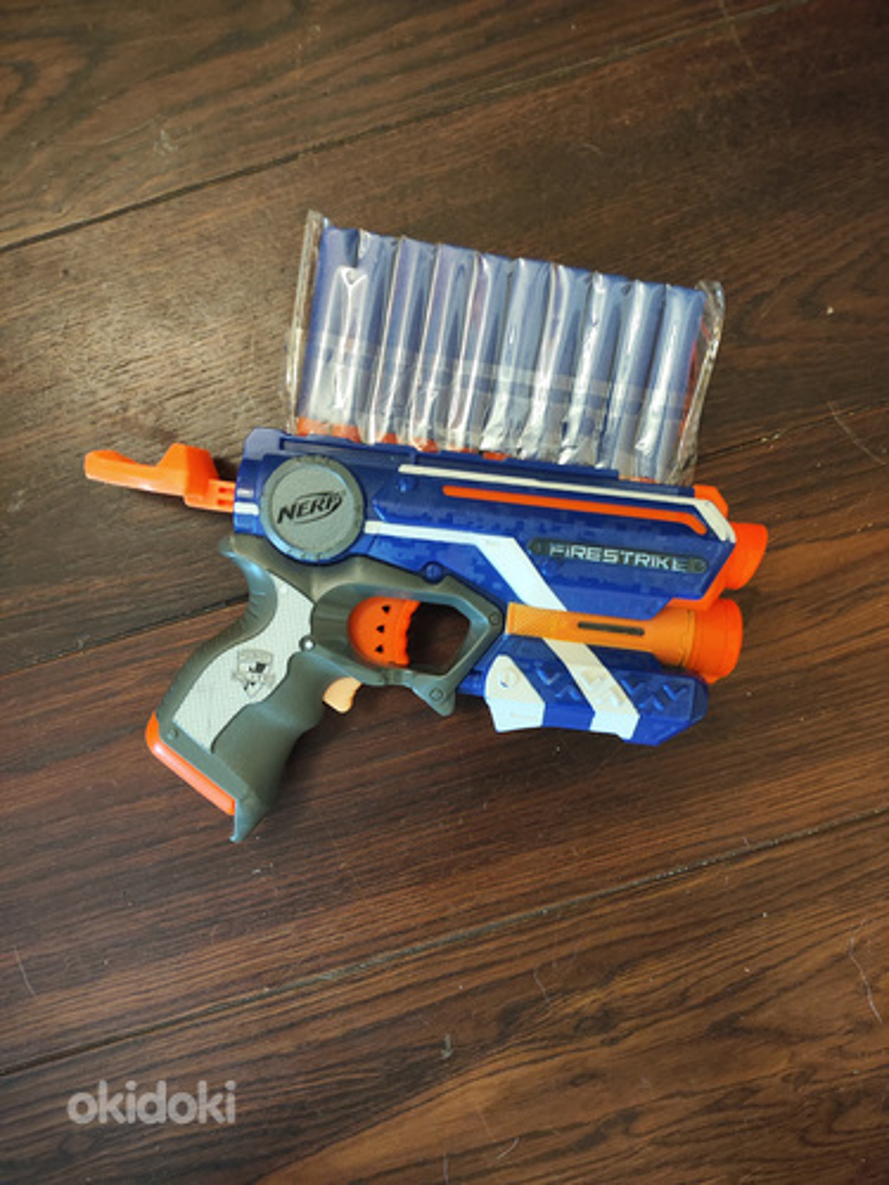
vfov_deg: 71.6
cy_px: 592
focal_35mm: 24
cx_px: 444
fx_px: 822
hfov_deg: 56.8
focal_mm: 4.68
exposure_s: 1/25
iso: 1060
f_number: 1.8
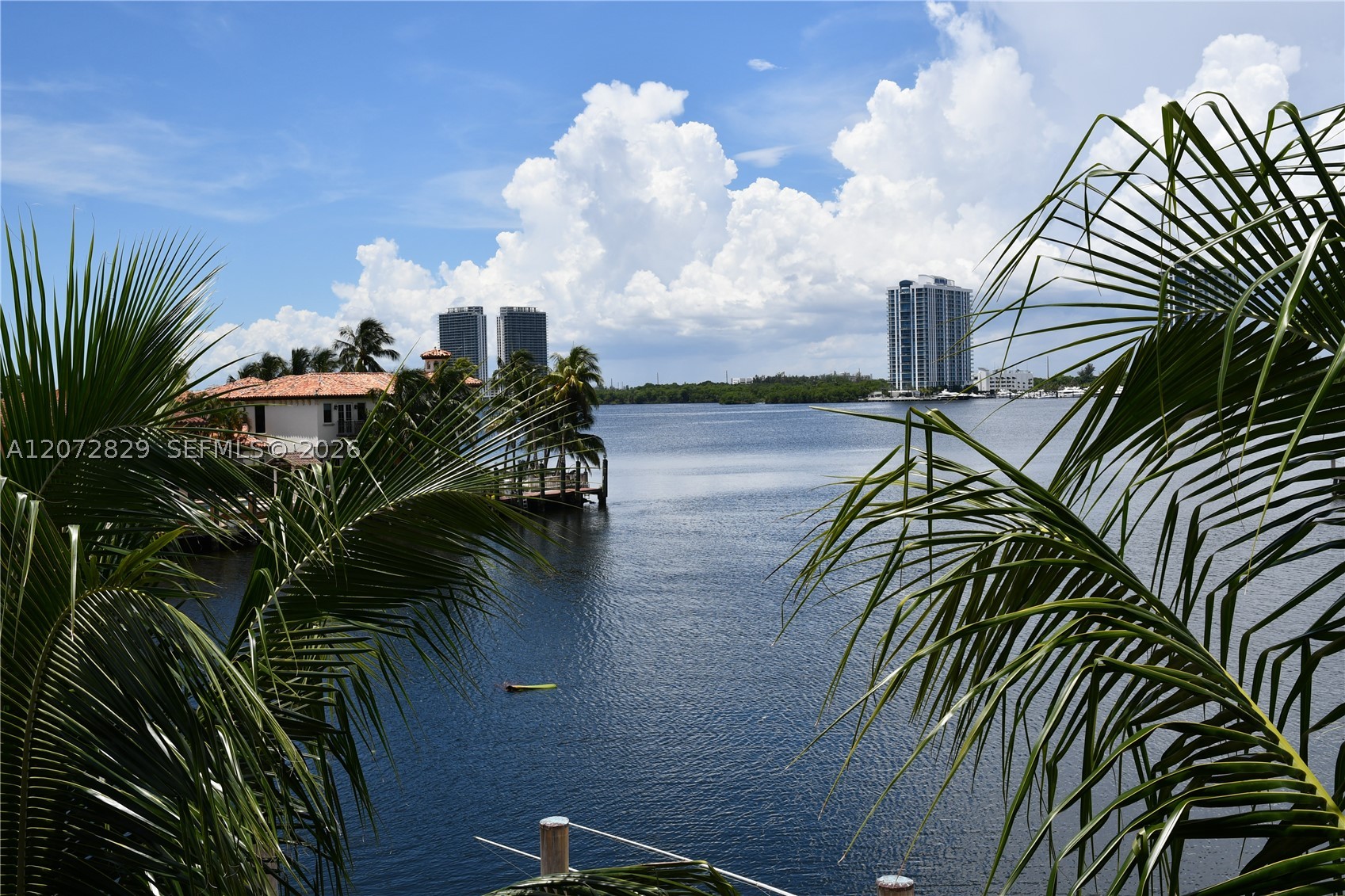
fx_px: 1382
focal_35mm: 37
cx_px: 672
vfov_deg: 35.9
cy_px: 448
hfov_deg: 51.9
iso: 100
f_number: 10
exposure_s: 1/400
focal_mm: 25
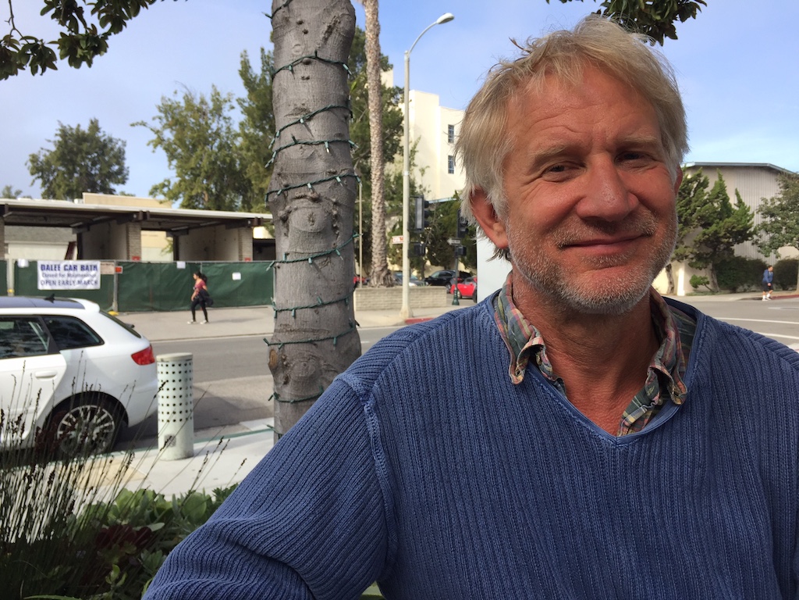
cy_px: 300
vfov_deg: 48.2
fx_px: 669
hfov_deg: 61.7
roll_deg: -0.1
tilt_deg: -2.5
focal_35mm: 29
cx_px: 400
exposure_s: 1/824
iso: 32
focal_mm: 4.15
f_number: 2.2
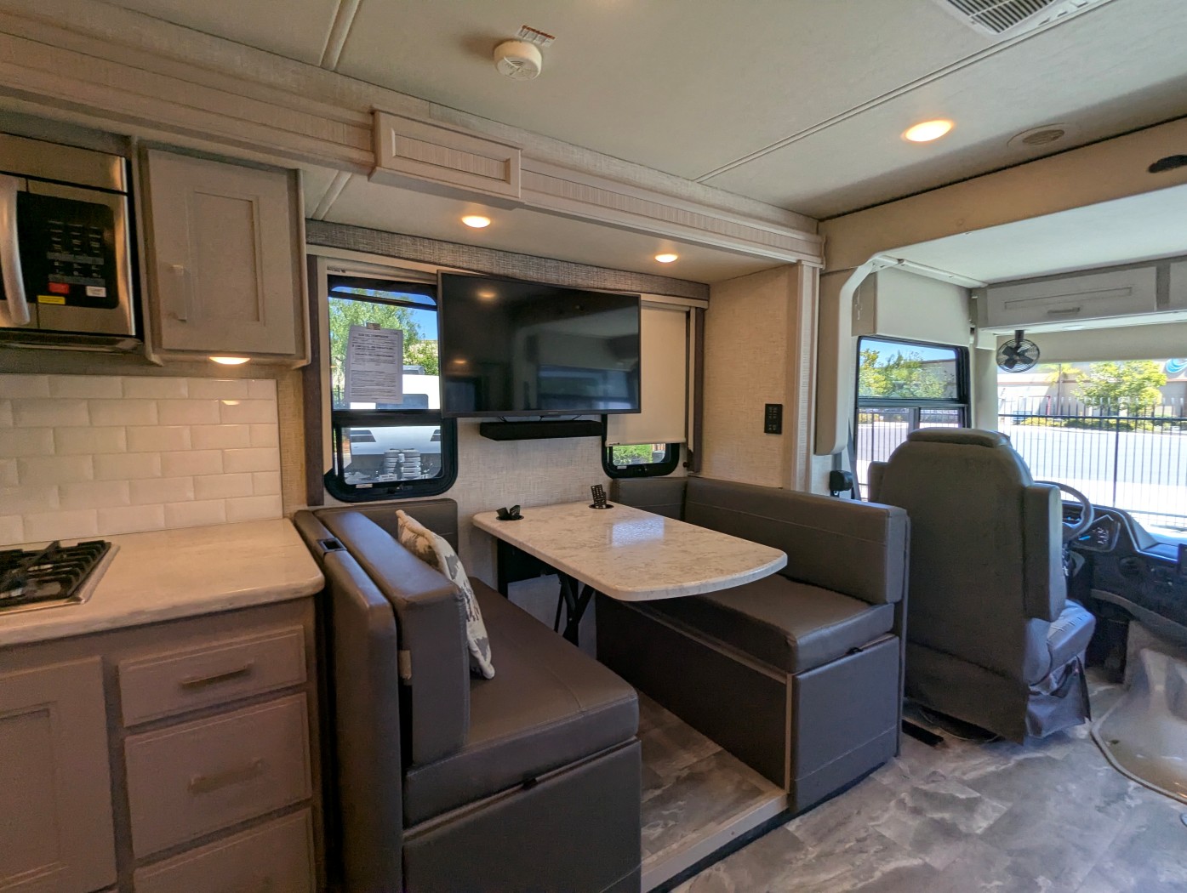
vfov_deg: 78.2
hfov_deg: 94.4
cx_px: 594
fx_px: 549
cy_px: 446
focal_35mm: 16
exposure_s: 1/222
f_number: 2.2
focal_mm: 2.35
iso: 62
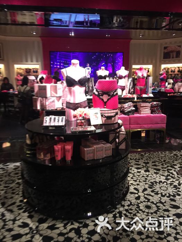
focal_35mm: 29
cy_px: 121
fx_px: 203
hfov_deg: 48.2
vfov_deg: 61.7
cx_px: 91
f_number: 2.2
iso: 80
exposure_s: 1/17
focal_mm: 4.15
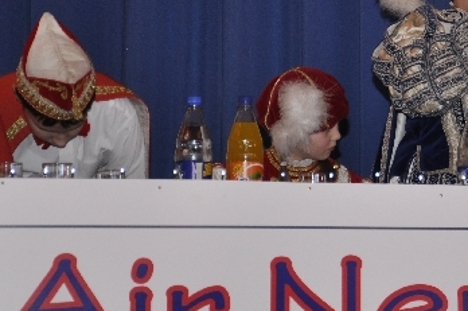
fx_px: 2778
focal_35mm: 214
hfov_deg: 9.6
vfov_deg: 6.4
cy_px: 85
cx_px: 487
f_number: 5.3
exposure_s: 1/60
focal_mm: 62
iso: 400
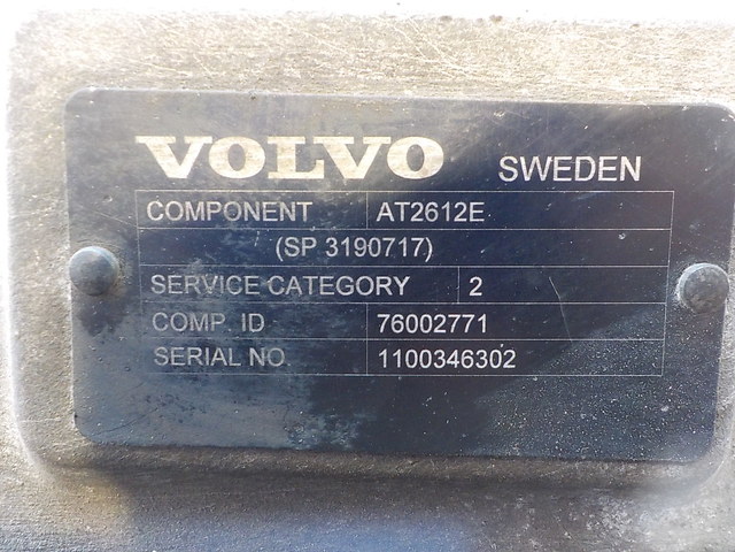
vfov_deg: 46.8
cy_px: 276
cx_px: 368
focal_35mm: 30
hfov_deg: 60.0
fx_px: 637
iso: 400
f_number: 3.3
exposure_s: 1/10
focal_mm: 4.1
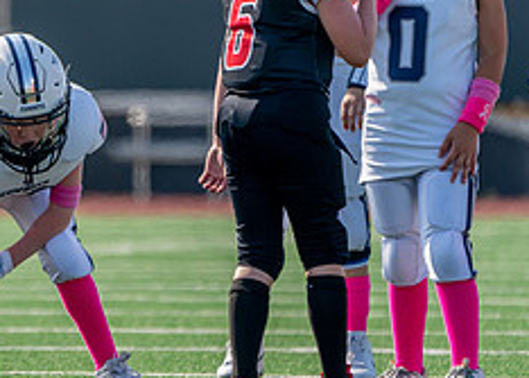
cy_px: 129
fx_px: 15590
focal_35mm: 1038
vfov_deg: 1.4
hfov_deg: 1.9
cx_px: -20
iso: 250
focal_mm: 400
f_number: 5.6
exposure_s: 1/1250
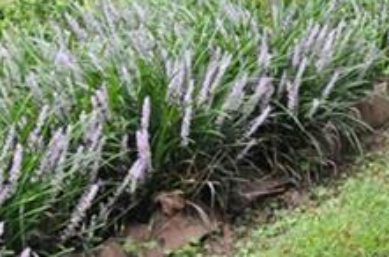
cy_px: -237
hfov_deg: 13.3
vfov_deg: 8.5
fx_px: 1649
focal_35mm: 153
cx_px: 364
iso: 1600
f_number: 5.6
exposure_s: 1/125
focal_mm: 22
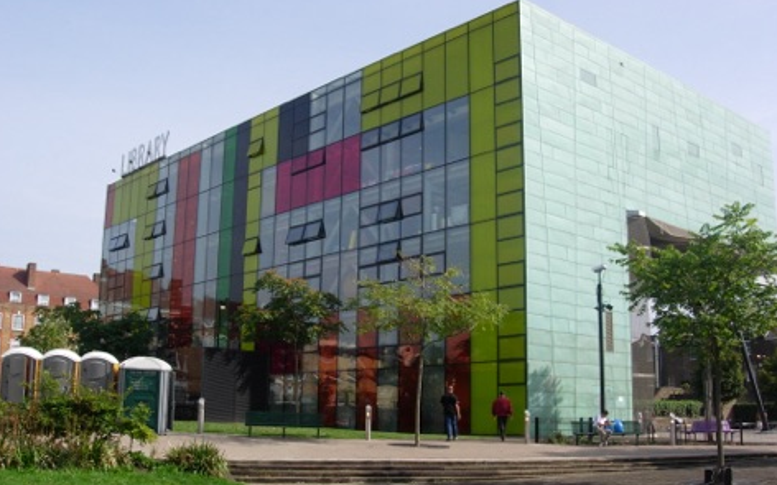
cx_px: 392
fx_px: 868
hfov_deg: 48.2
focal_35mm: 41
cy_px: 261
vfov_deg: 31.2
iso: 79
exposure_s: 1/575
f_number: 4.8
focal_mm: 7.8
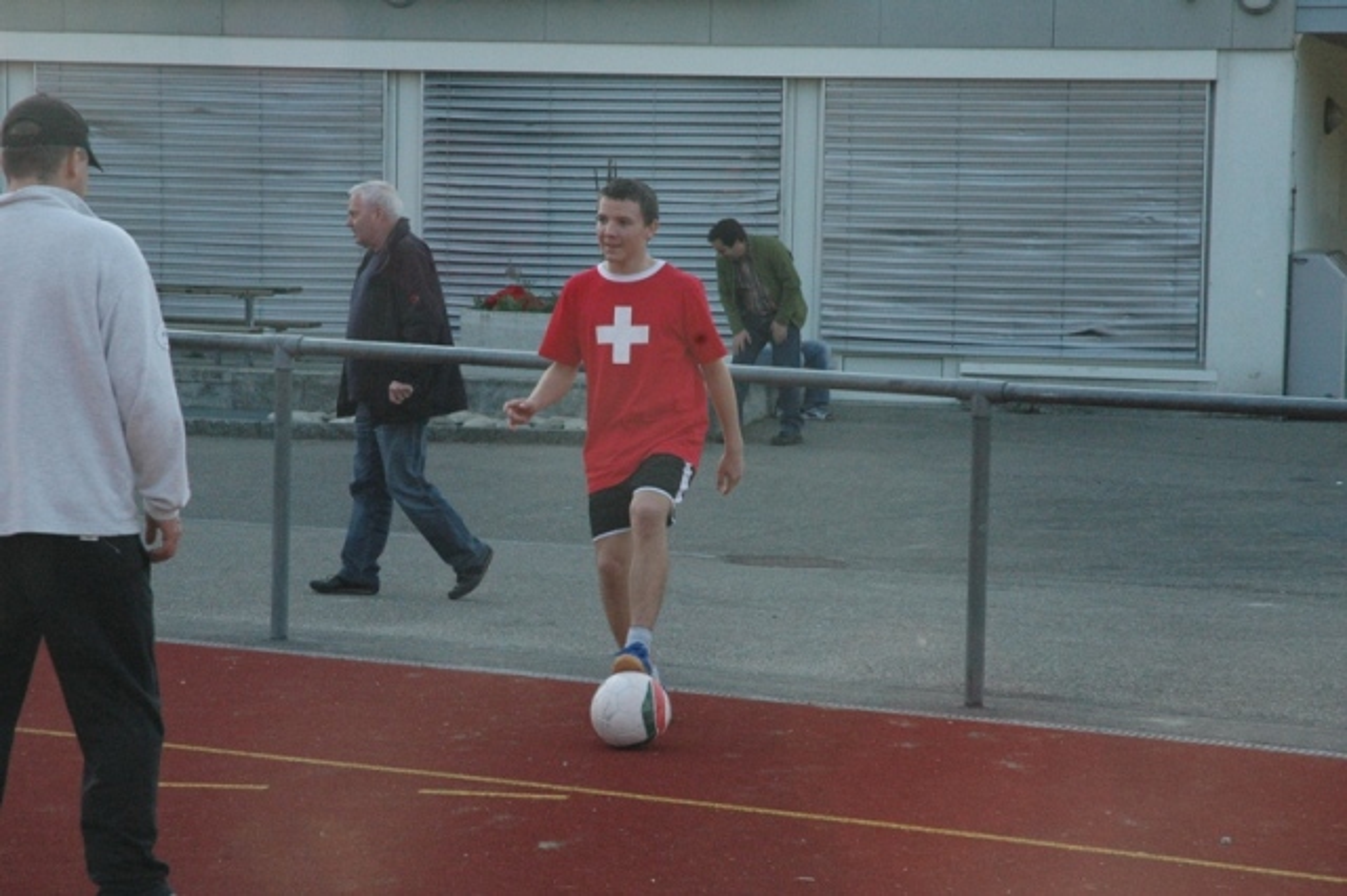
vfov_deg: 13.0
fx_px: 3927
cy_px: 448
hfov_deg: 19.5
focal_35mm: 105
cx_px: 674
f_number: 11
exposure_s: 1/500
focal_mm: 70
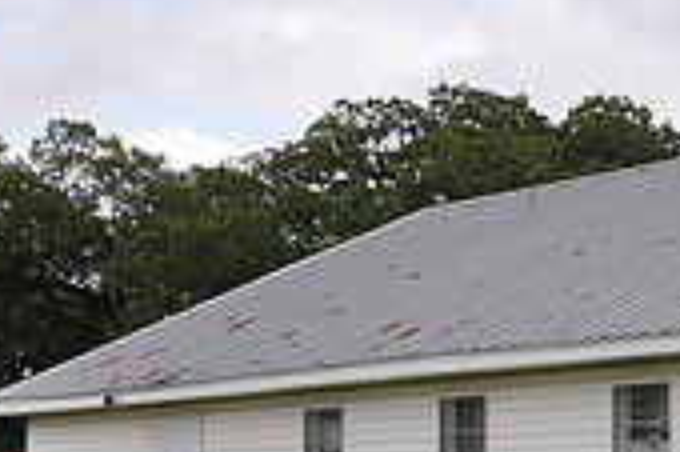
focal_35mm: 123
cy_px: 418
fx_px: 2321
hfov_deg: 15.1
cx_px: 1100
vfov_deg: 11.0
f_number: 7.1
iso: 200
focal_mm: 24
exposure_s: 1/250
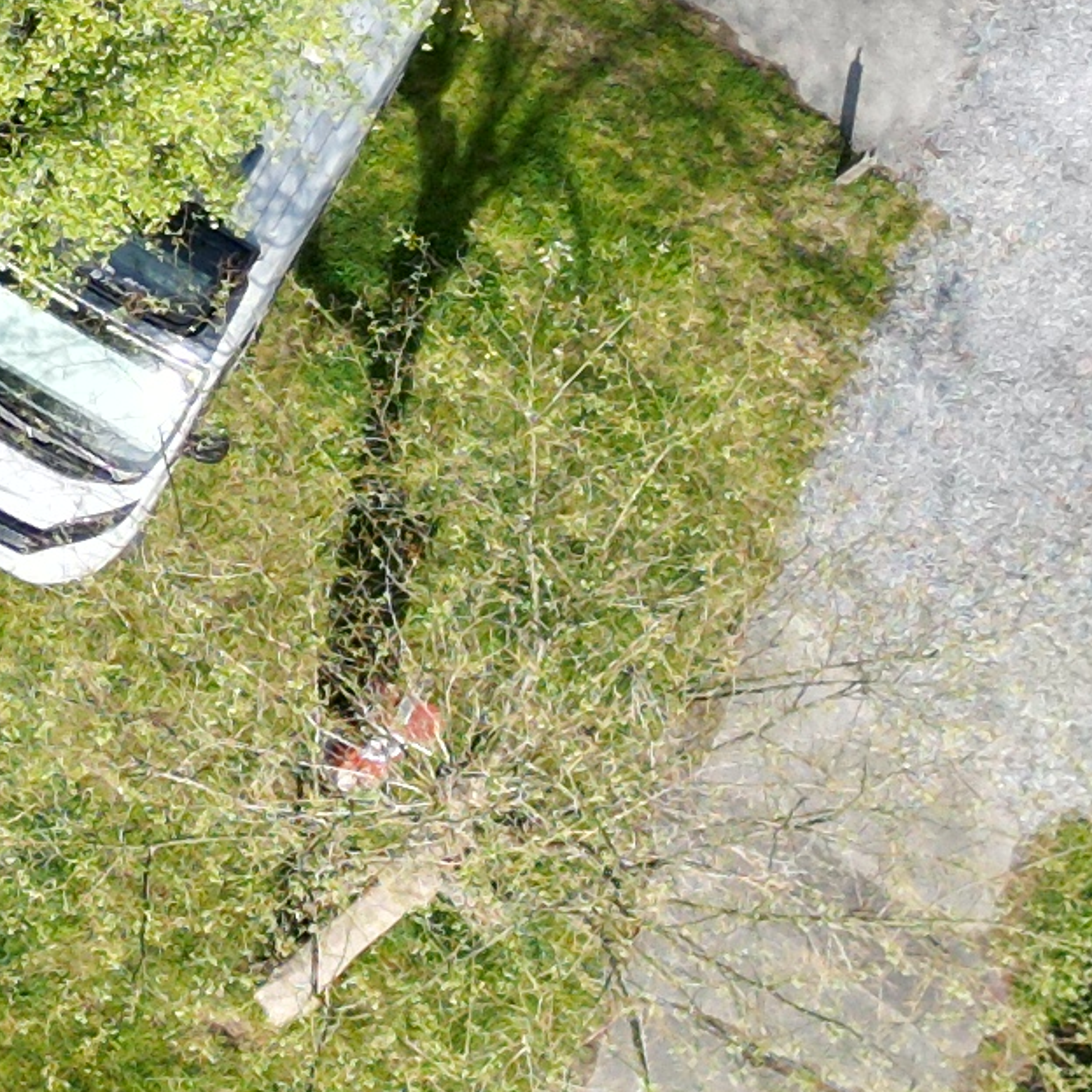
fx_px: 4890
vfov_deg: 12.4
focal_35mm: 137
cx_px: -1396
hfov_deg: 11.0
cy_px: -273
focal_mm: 6.72
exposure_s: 1/2000
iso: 150
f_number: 1.7
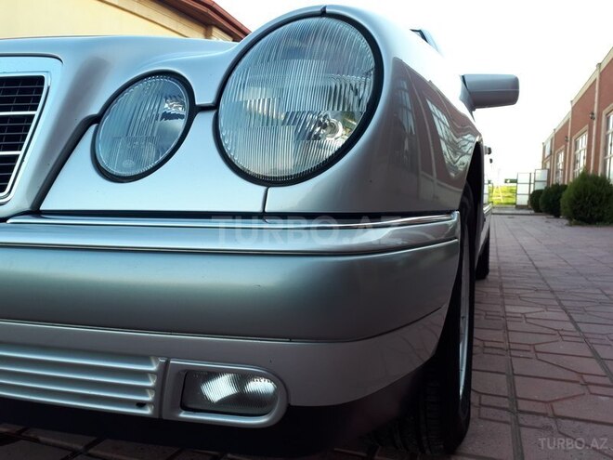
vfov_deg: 51.4
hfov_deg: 65.3
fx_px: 478
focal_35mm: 27
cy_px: 230
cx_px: 306
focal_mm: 3.6
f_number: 1.9
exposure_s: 1/113
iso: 40
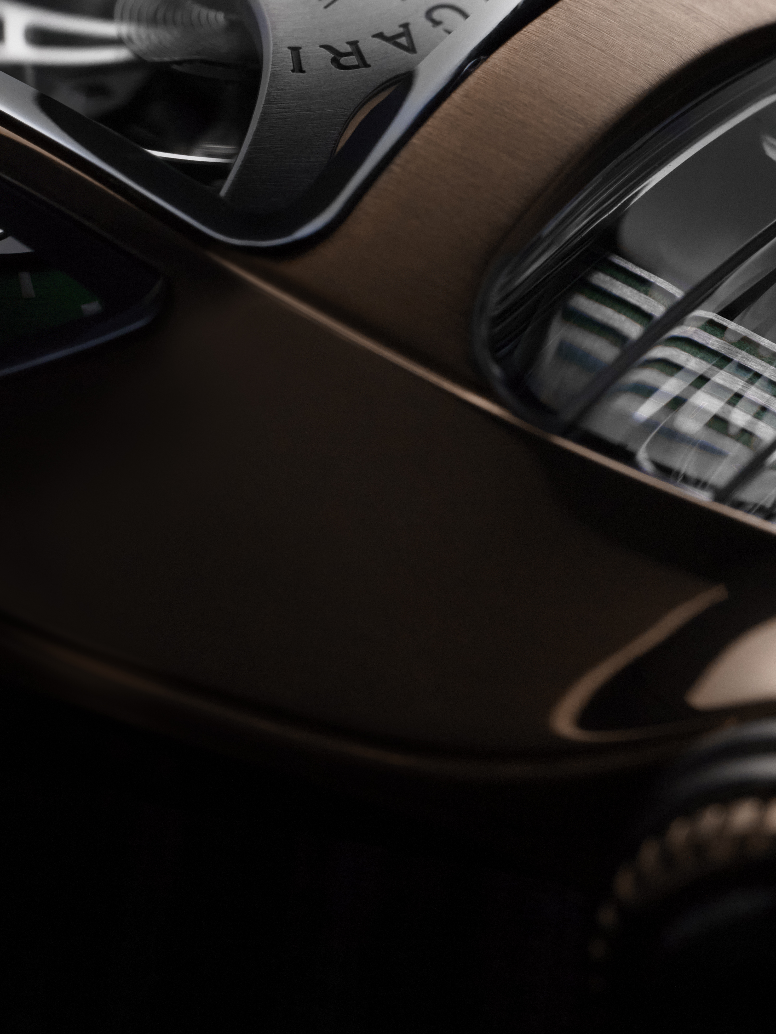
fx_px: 5769
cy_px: 439
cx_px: 696
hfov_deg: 7.7
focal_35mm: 193
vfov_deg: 10.2
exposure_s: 1/200
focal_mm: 105
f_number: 22
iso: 320
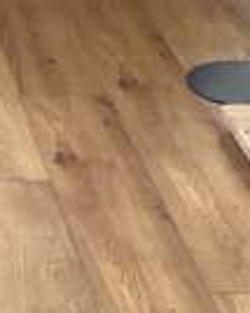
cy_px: -149
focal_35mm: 181
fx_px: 1676
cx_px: -283
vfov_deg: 10.3
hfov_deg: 8.1
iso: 100
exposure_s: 1/60
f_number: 2.4
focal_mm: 3.3
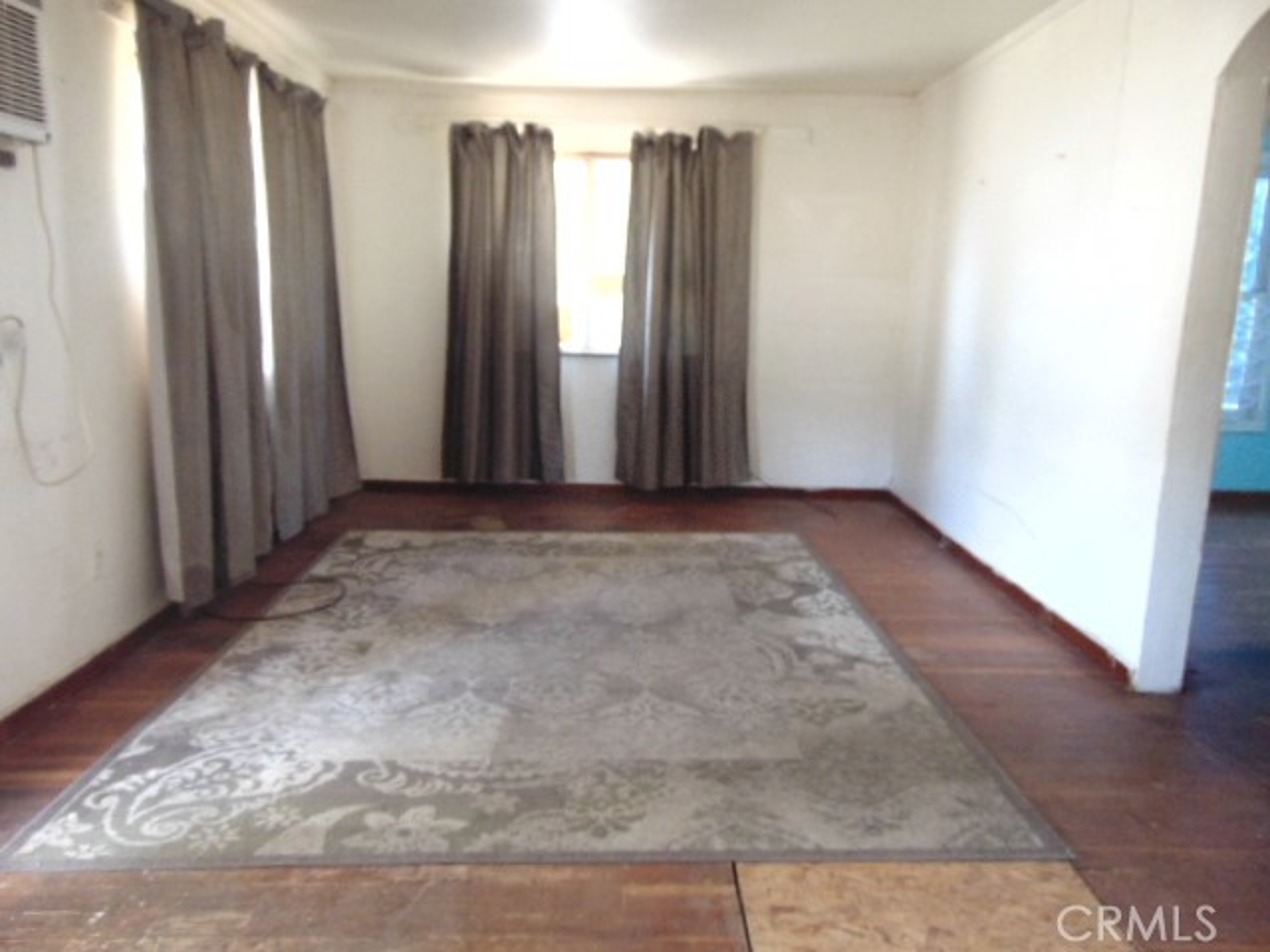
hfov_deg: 69.4
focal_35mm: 25
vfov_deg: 54.9
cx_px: 635
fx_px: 917
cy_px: 476
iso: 400
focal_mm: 4.5
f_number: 3
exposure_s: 1/30
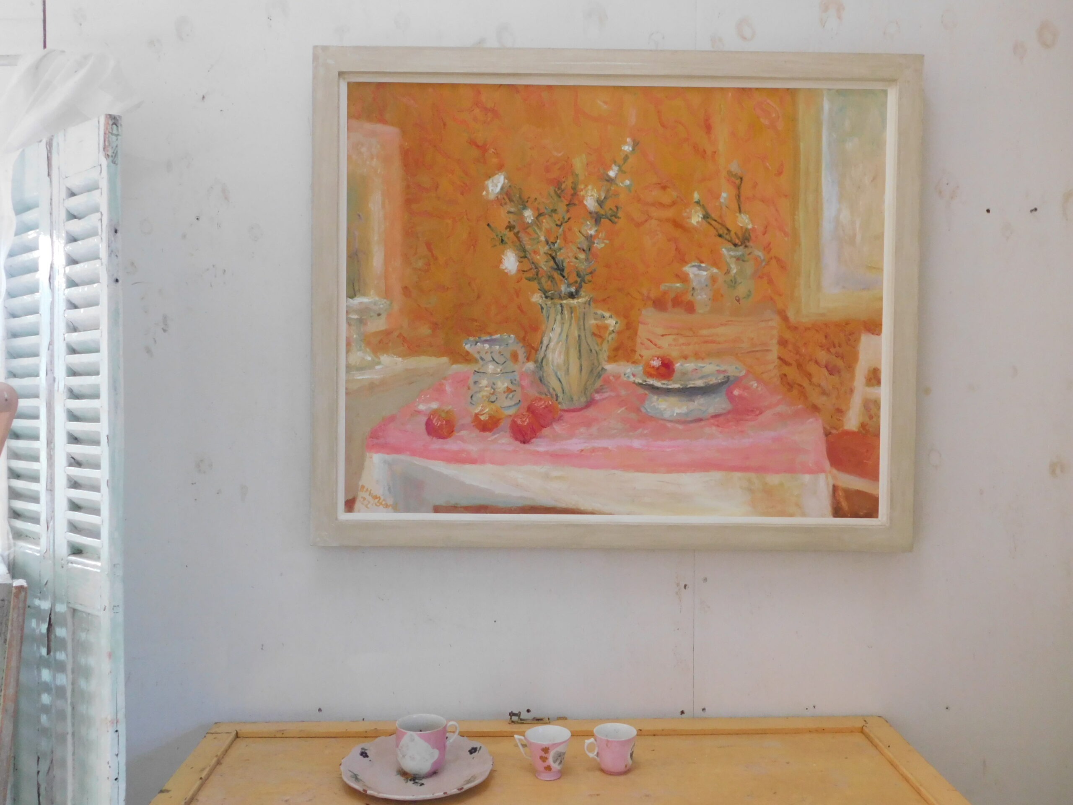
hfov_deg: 60.0
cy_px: 402
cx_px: 536
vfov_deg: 46.8
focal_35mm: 30
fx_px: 930
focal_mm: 5.3
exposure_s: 1/30
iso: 320
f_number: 3.2
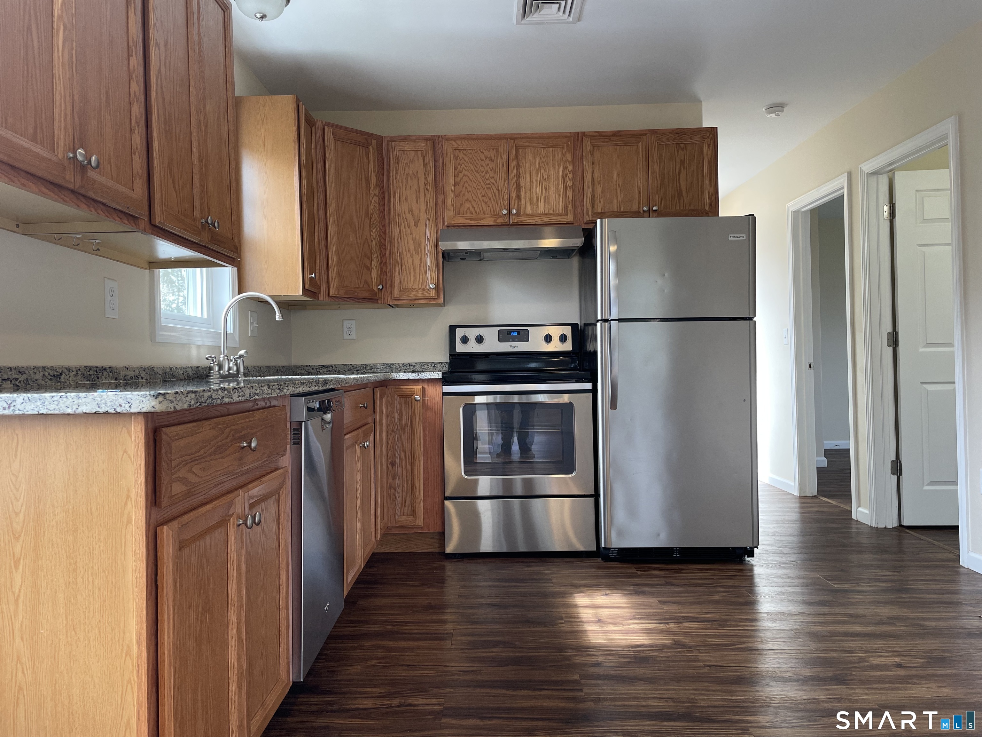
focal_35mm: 26
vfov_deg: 53.1
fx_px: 738
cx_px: 491
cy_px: 368
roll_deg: +1.9
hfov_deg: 67.3
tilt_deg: +0.1
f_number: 1.6
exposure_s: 1/120
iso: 100
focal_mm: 4.2
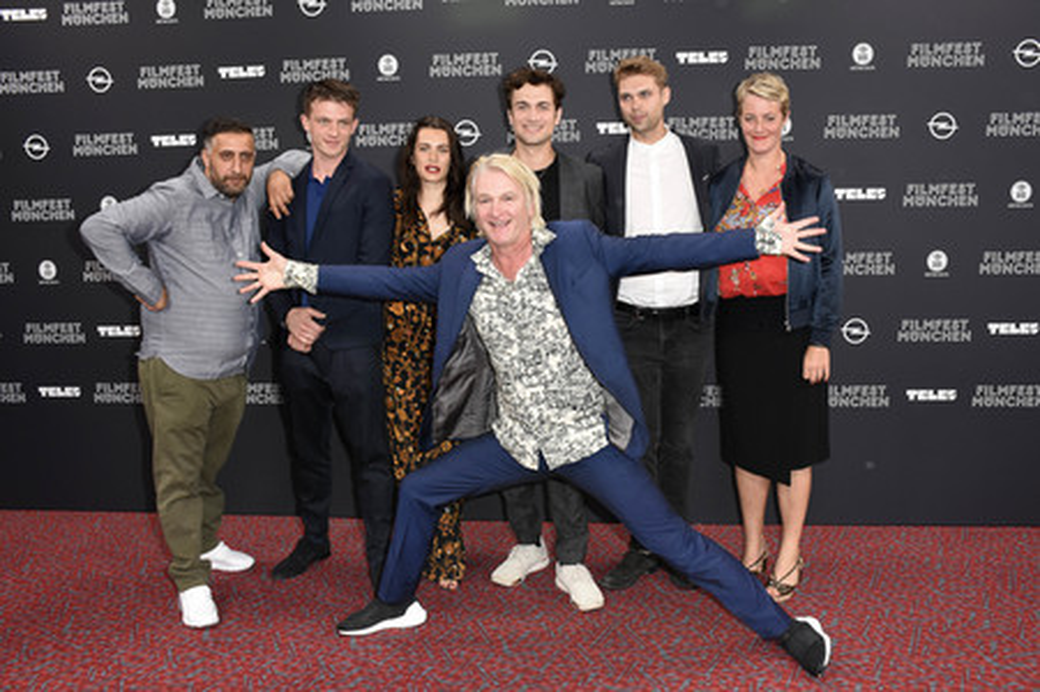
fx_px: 866
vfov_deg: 43.5
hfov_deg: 62.0
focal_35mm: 30
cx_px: 520
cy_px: 346
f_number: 6.3
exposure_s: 1/160
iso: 800
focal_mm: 20
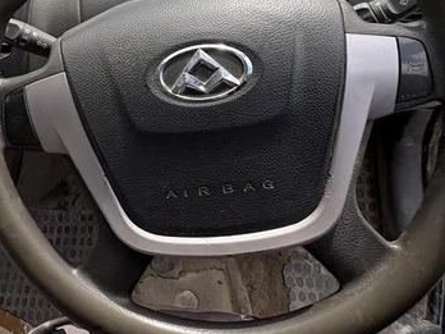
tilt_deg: -36.9
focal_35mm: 36
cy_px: 44
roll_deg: +11.7
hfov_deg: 48.8
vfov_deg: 37.5
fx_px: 463
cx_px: 98
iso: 40
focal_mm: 2.22
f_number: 2.2
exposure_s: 1/508
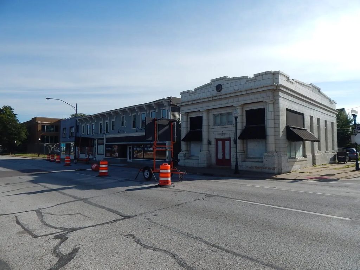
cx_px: 180
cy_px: 135
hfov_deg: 76.4
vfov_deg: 61.1
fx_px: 229
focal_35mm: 22
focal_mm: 4
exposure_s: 1/640
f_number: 6
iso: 125
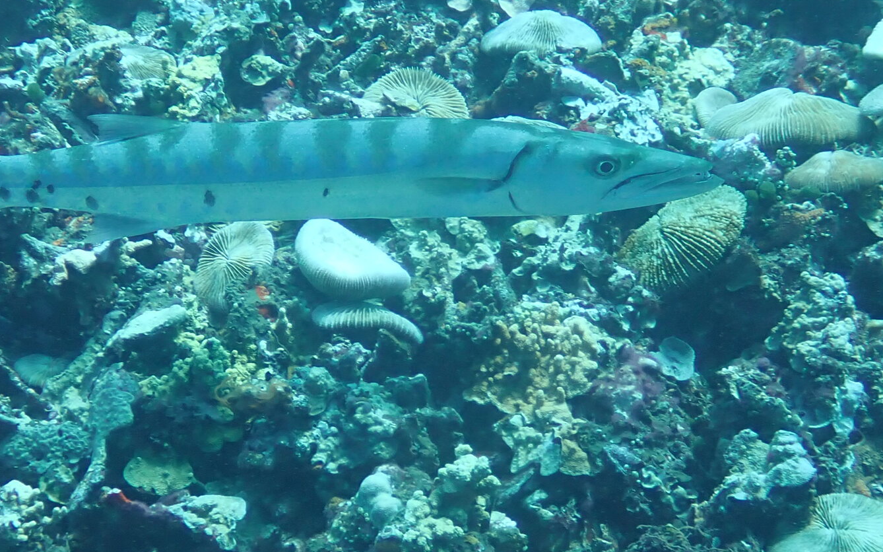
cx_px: 325
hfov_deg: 20.2
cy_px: 233
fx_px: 2478
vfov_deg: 12.7
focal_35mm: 103
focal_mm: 9.01
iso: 100
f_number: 3.2
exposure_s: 1/125
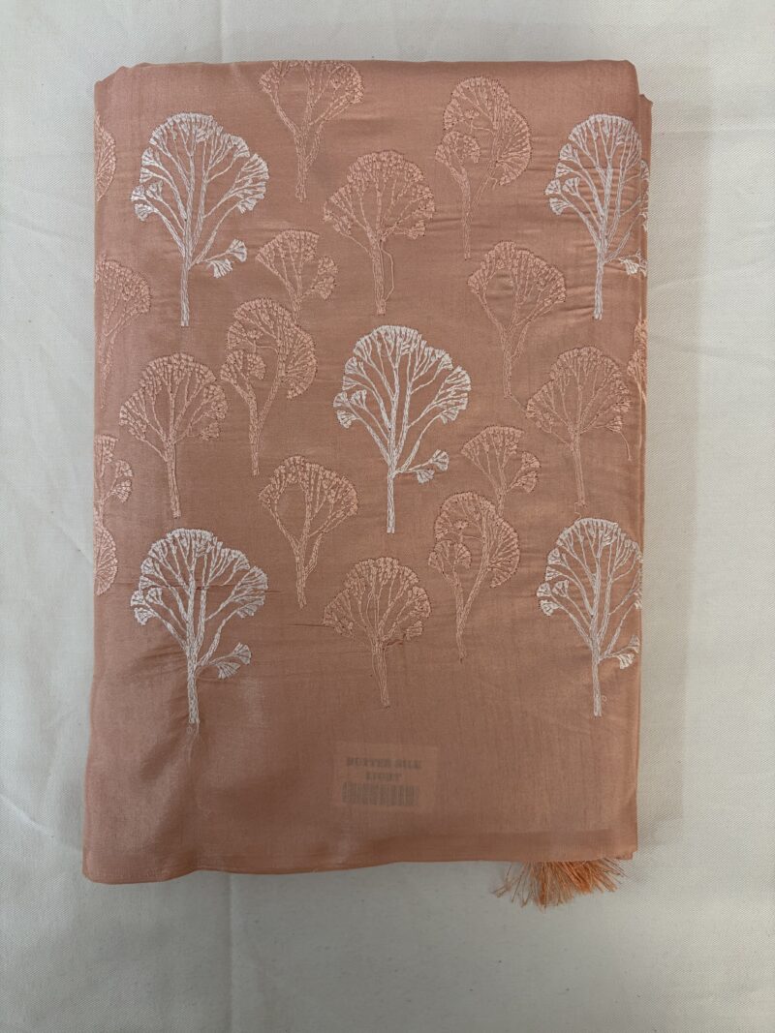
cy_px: 516
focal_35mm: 26
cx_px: 388
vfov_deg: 67.3
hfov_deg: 53.1
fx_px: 776
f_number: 1.6
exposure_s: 1/50
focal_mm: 5.96
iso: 100
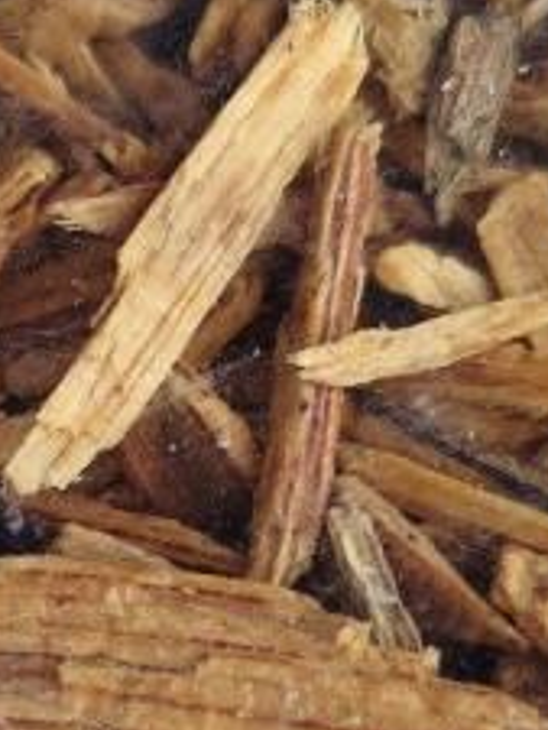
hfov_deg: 13.3
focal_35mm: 109
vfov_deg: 17.7
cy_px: 683
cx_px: -84
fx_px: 2299
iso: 380
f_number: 1.88
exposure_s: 1/771
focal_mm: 5.56
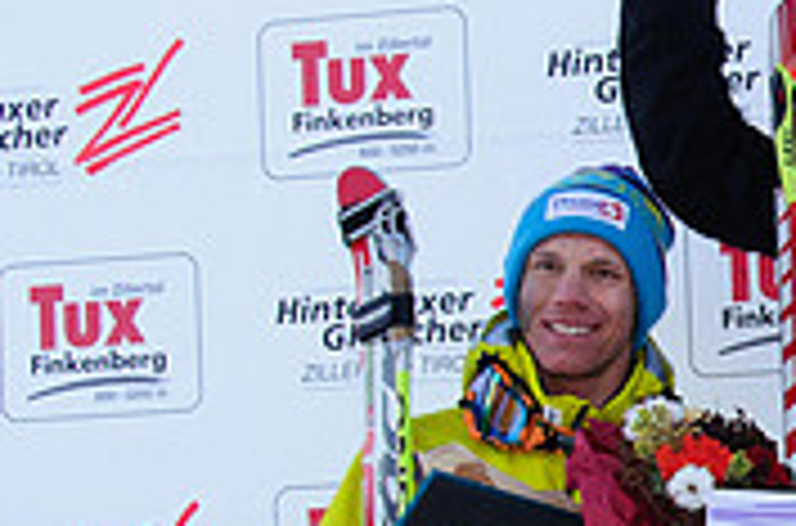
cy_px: 524
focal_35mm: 187
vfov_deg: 7.3
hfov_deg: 10.6
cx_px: 1232
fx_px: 4124
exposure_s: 1/250
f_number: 8
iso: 800
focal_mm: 38
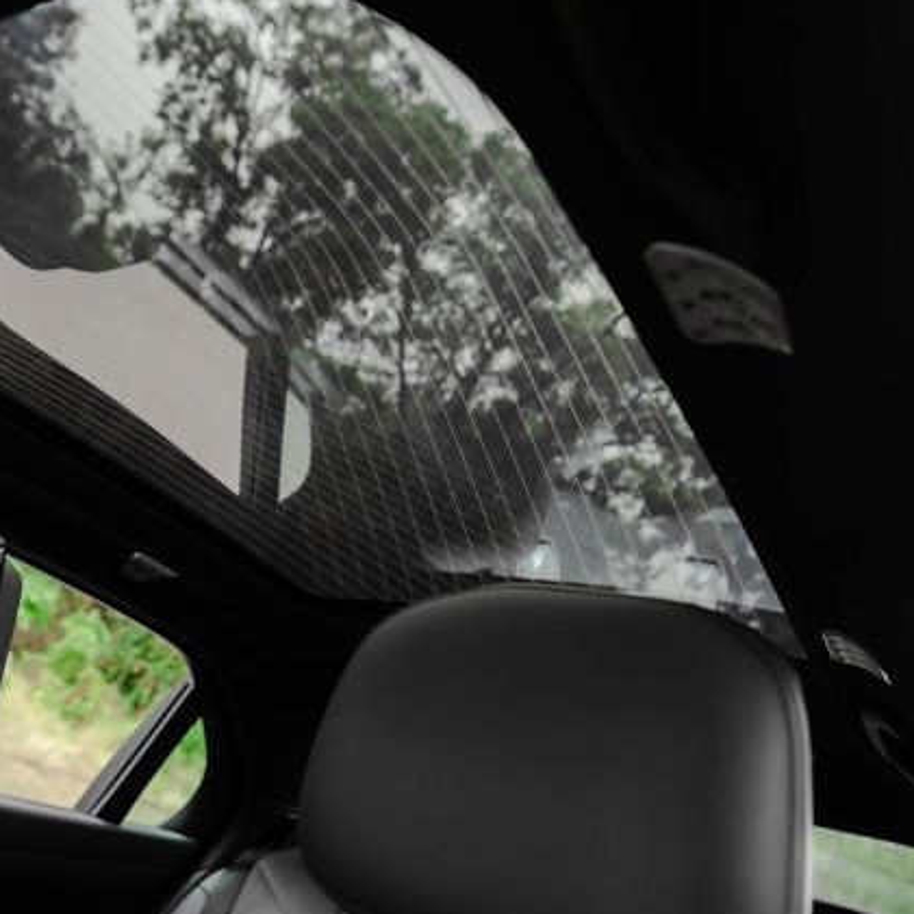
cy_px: 455
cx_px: 447
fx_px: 926
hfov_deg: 52.5
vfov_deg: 52.5
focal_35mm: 31
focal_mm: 24
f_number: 4
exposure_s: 1/320
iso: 640
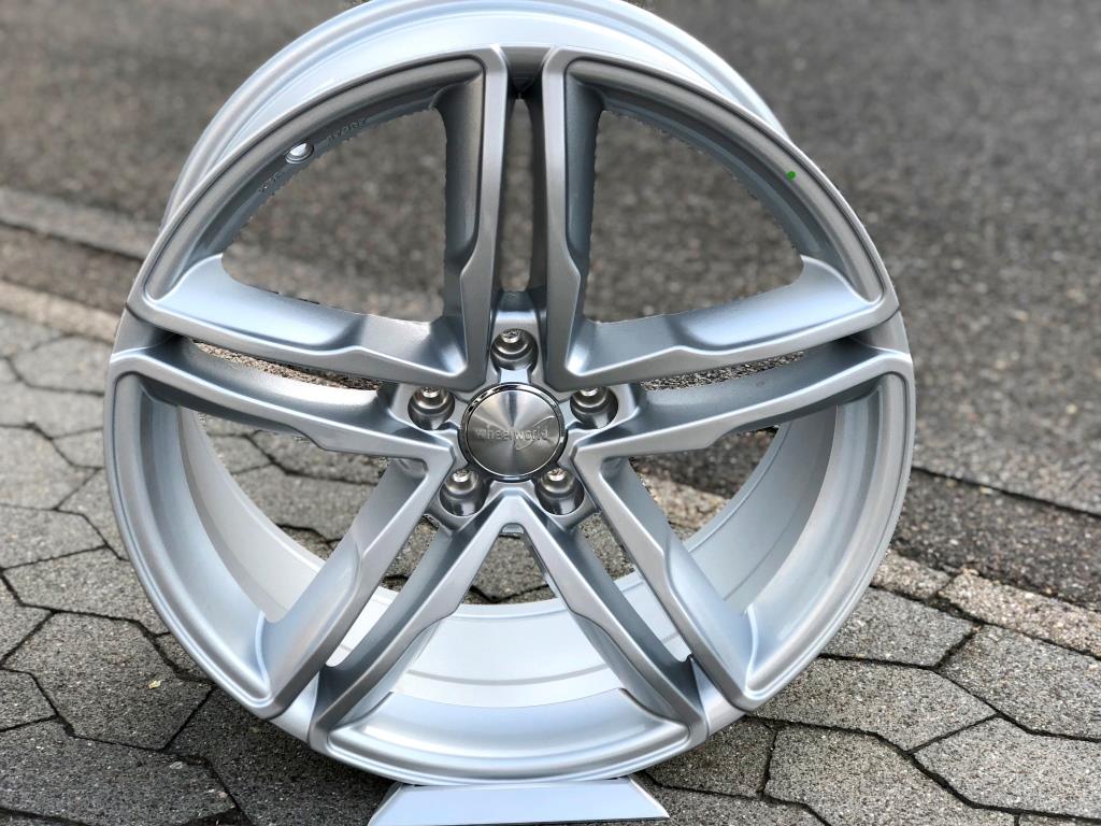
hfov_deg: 33.8
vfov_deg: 25.7
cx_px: 550
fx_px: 1813
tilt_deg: -26.7
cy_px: 413
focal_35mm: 57
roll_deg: +0.1
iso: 20
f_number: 2.8
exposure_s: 1/159
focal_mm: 6.6
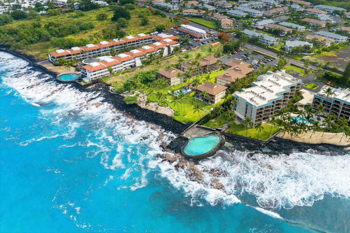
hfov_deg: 65.5
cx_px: 175
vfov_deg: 46.4
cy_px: 116
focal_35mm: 28
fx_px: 272
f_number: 2
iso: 250
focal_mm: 14.45
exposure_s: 1/1600
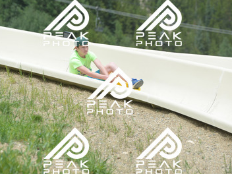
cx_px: 113
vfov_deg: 7.0
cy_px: 87
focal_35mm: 213
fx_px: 1428
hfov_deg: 9.3
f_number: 6.3
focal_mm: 195
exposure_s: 1/640
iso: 220
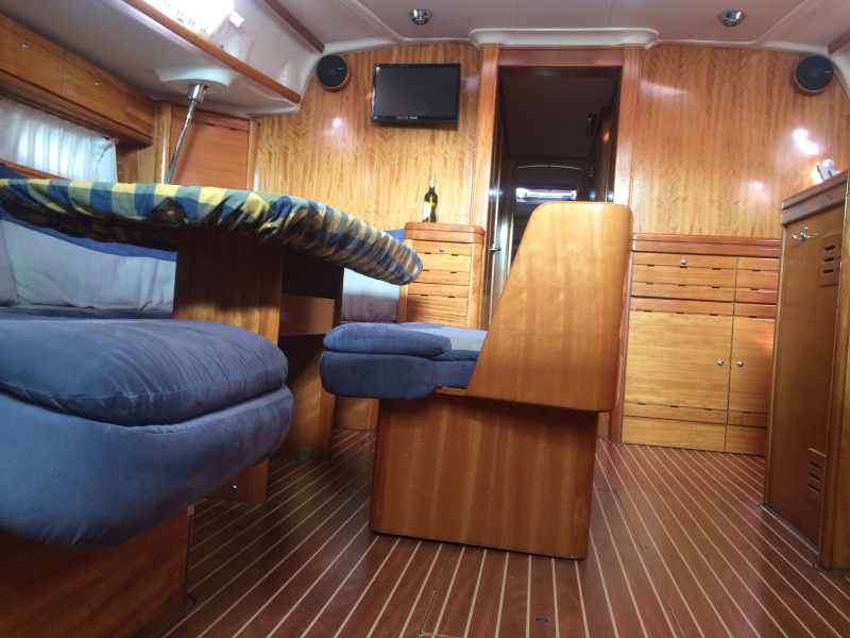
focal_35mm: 29
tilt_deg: -1.3
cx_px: 425
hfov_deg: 61.7
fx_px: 712
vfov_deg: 48.2
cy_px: 319
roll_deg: -3.9
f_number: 2.2
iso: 200
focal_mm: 4.15
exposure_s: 1/33
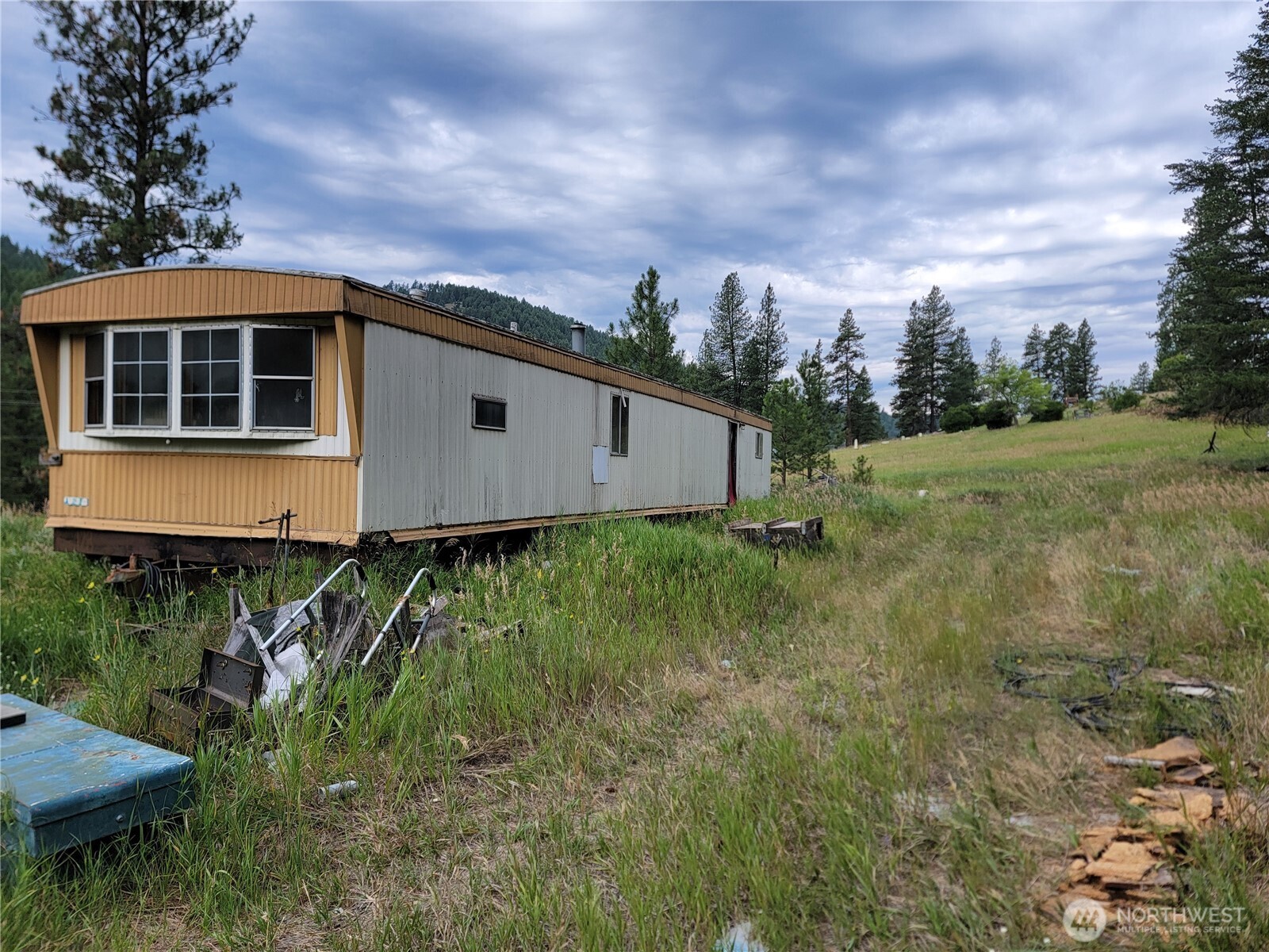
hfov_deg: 71.6
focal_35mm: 24
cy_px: 476
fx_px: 880
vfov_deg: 56.8
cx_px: 634
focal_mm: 6.7
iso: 16
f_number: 1.8
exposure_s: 1/410
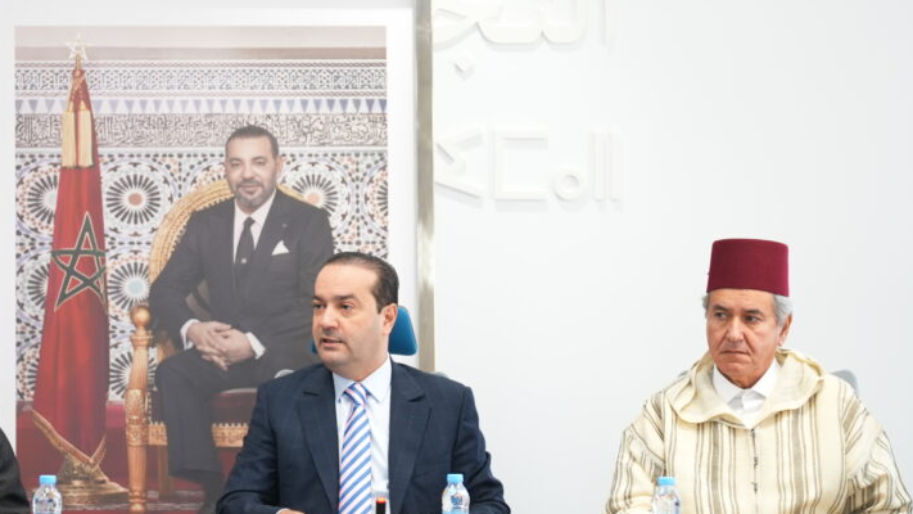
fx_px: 5810
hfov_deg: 9.0
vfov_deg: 5.1
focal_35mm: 240
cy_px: 303
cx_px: 333
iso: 800
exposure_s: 1/100
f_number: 2.8
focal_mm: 159
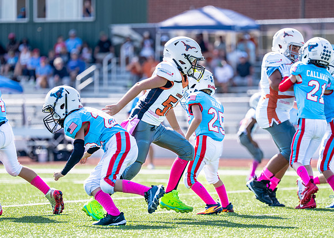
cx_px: 179
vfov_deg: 7.1
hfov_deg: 9.9
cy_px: 128
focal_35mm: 202
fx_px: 1919
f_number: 2.8
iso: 100
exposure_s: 1/1600
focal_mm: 156
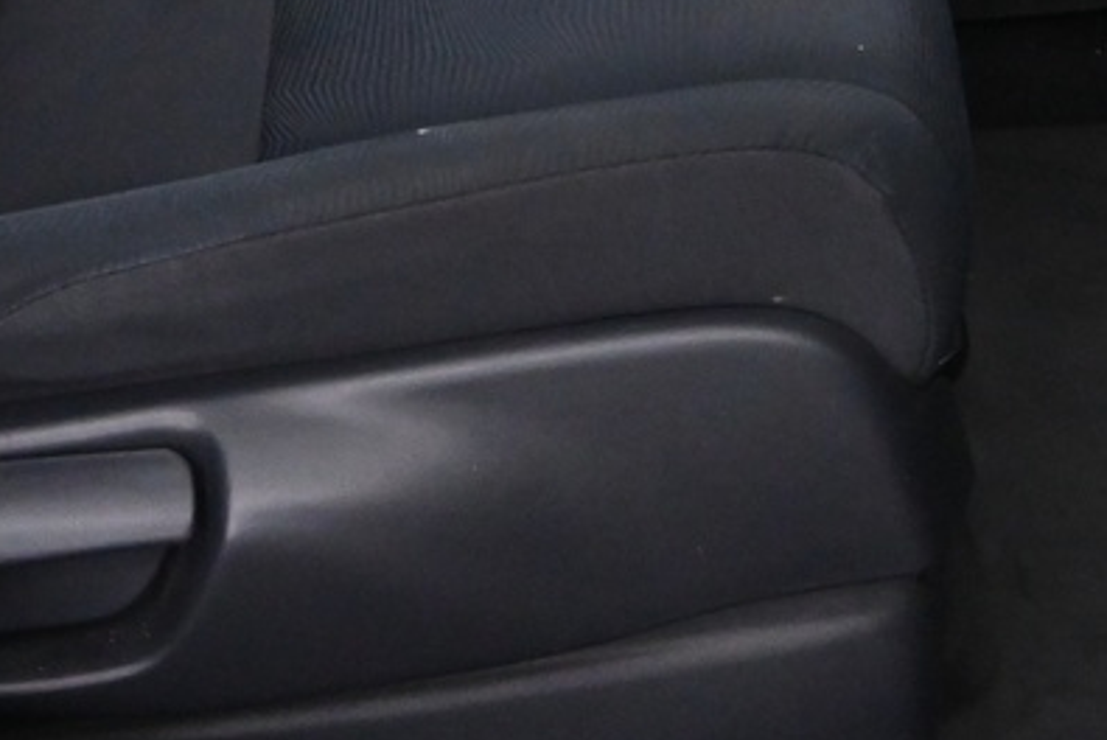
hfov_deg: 15.8
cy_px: -673
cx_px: 765
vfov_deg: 10.0
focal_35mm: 129
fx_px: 3971
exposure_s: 1/30
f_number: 4
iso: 2800
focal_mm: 21
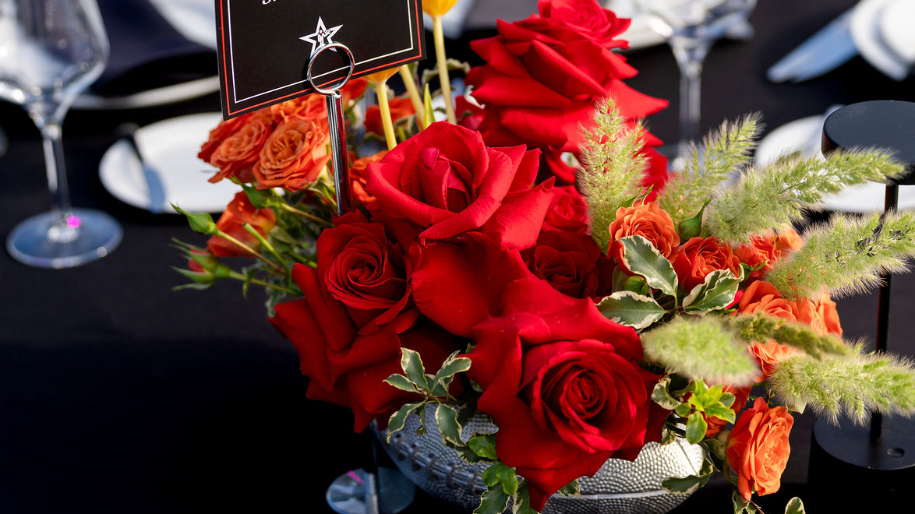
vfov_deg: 13.4
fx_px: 2183
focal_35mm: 90
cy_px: 144
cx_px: 566
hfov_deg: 23.6
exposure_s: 1/1600
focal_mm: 61
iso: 200
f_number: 2.8
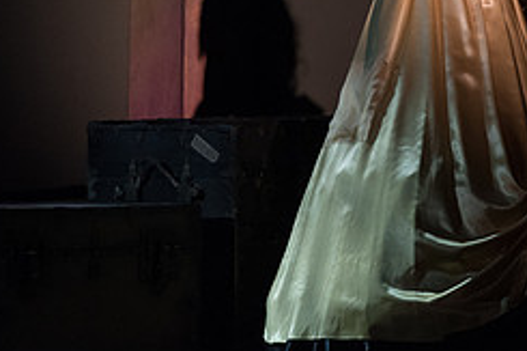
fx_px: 6071
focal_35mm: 415
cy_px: 8
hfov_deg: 5.0
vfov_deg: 3.3
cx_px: 454
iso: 3200
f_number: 3.2
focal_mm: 175
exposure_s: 1/320
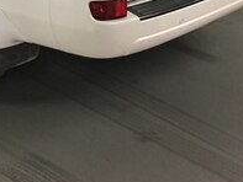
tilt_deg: -13.6
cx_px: -15
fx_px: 681
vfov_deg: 14.2
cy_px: -95
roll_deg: -0.5
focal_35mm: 97
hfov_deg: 19.5
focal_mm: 4.15
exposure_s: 1/33
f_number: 2.2
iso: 160
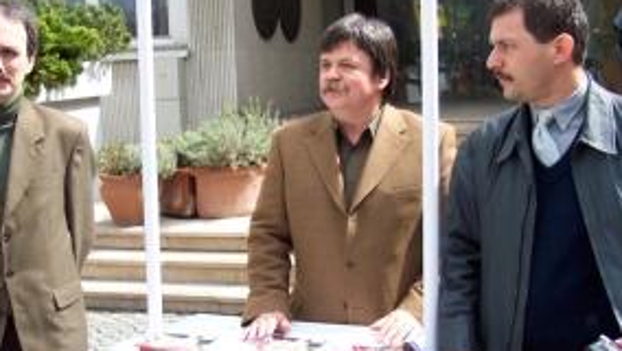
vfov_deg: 21.5
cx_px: 309
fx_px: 924
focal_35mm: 56
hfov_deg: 37.2
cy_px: 178
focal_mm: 8
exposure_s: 1/700
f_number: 2.8
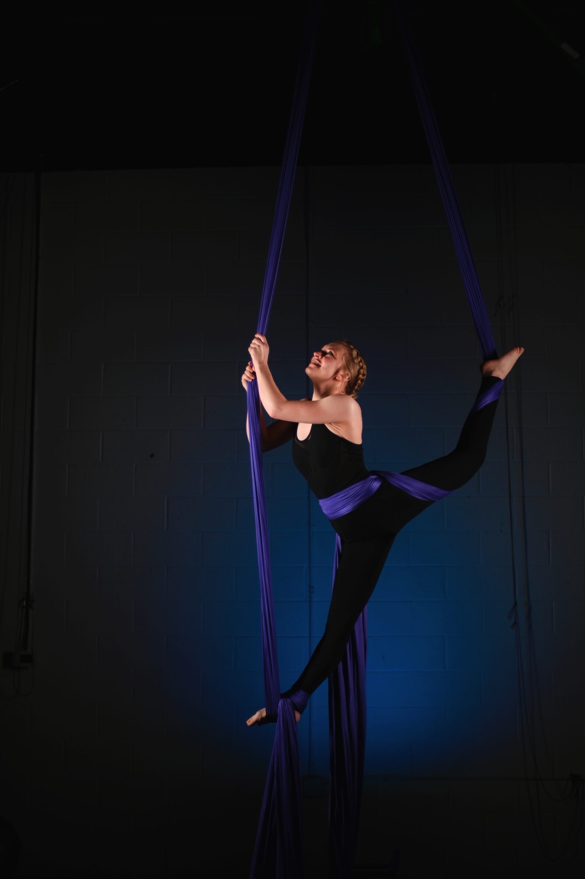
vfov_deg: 39.6
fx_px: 1220
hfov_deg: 27.0
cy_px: 440
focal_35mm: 50
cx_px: 292
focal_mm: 50
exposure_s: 1/200
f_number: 1.4
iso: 160
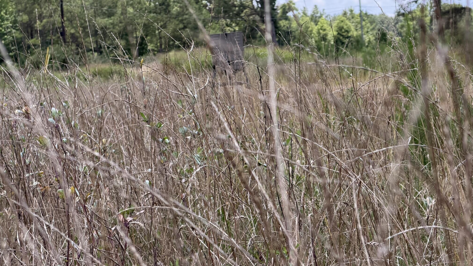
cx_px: 236
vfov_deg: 11.0
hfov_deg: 19.5
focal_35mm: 110
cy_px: 111
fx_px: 1380
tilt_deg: -1.7
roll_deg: +4.8
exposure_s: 1/390
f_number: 2.8
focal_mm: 16.89
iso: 50
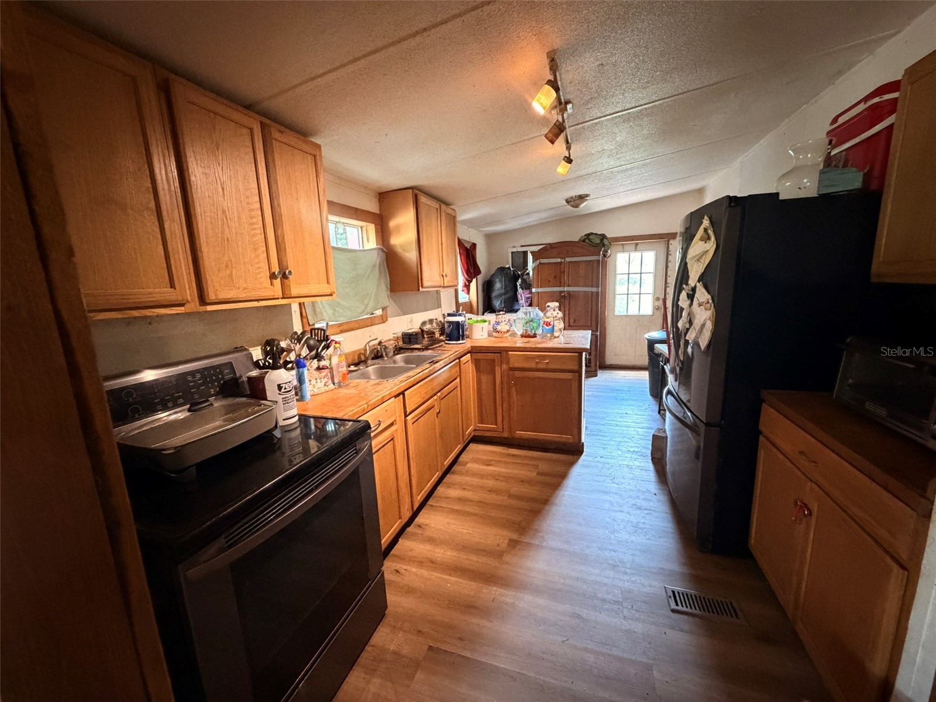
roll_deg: +3.2
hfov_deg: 102.1
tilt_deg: -10.3
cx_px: 468
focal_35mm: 14
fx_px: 379
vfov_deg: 85.7
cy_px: 351
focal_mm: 2.22
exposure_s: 1/40
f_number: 2.2
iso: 1000
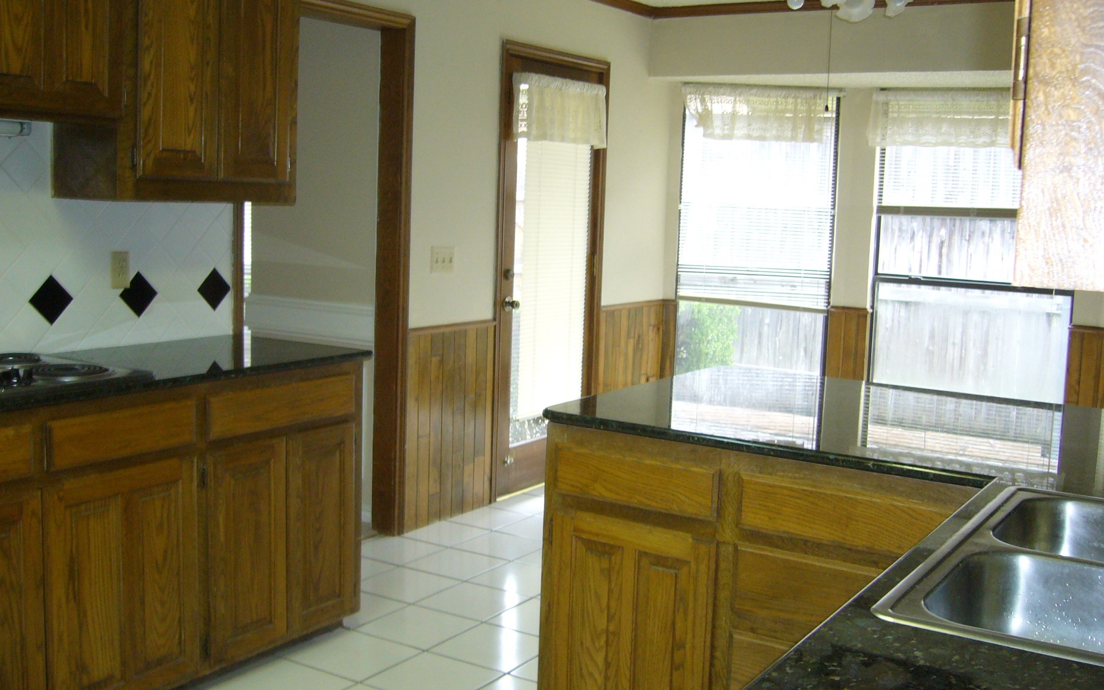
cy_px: 330
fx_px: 1143
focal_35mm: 38
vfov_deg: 33.6
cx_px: 554
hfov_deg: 51.5
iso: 160
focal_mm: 5.8
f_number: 2.8
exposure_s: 1/30
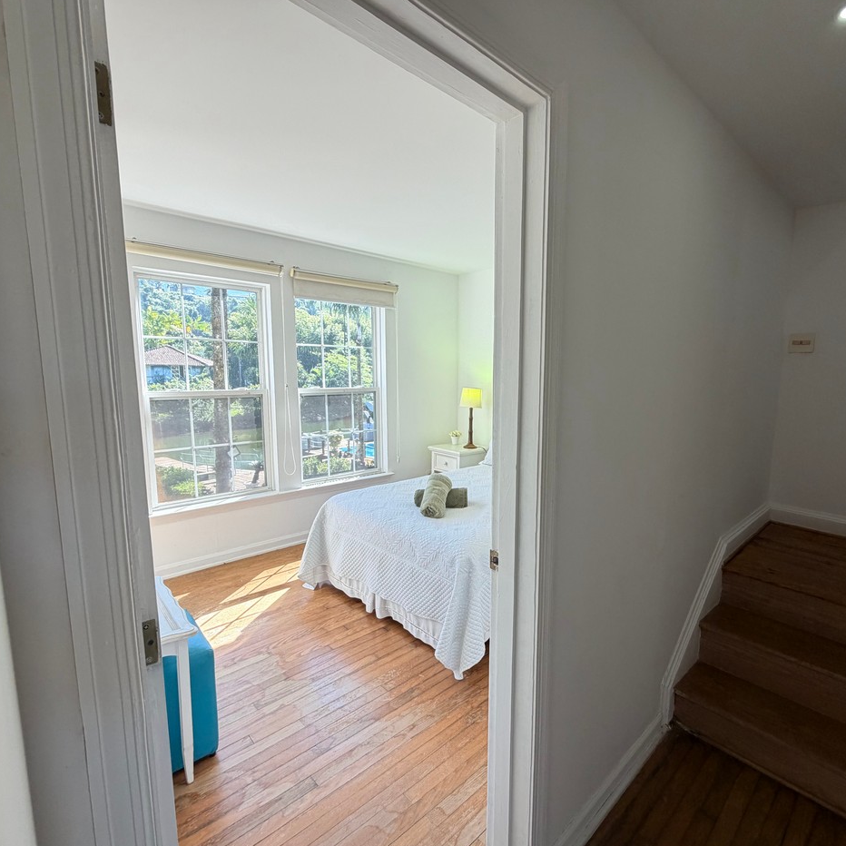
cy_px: 431
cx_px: 489
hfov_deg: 83.3
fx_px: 470
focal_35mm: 17
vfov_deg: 84.0
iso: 160
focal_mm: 2.22
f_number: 2.2
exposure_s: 1/120
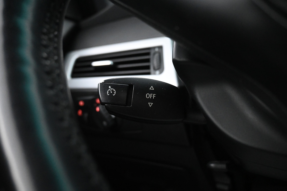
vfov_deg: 41.7
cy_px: 96
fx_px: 251
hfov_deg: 59.5
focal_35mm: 32
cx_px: 144
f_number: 4
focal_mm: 21
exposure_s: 1/50
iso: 6400
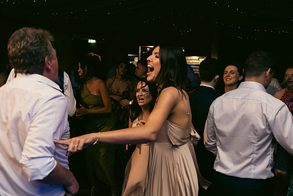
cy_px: 109
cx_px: 138
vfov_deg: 36.8
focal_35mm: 36
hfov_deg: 53.1
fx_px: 293
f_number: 3.5
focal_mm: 27
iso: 800
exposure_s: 1/160
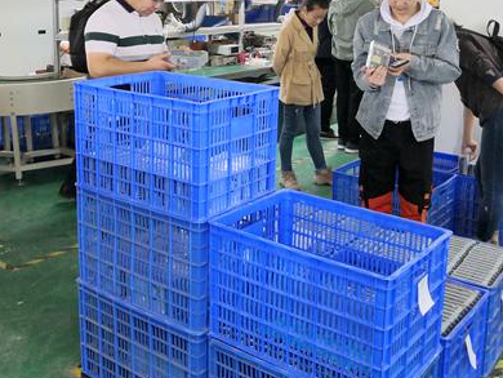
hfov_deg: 42.0
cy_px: 81
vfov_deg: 31.5
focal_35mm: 45
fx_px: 654
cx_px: 241
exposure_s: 1/25
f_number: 1.8
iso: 320
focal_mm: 3.95
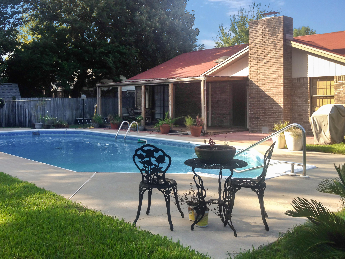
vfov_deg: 36.0
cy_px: 122
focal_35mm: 40
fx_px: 399
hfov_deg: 46.7
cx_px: 153
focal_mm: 4.28
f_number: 2.4
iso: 50
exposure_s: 1/420
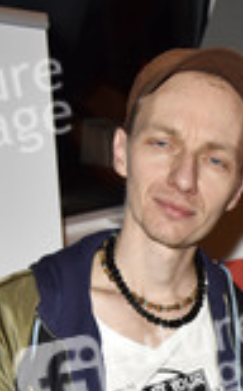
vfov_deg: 15.7
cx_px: 218
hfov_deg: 10.2
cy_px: 500
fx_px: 1348
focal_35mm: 127
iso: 800
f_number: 5.6
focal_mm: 48
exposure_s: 1/160
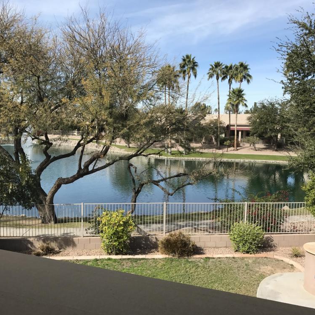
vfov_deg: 48.4
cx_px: 148
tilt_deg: -6.2
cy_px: 162
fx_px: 350
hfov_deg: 48.4
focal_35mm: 34
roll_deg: -0.5
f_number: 1.8
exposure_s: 1/1451
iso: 20
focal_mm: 3.99
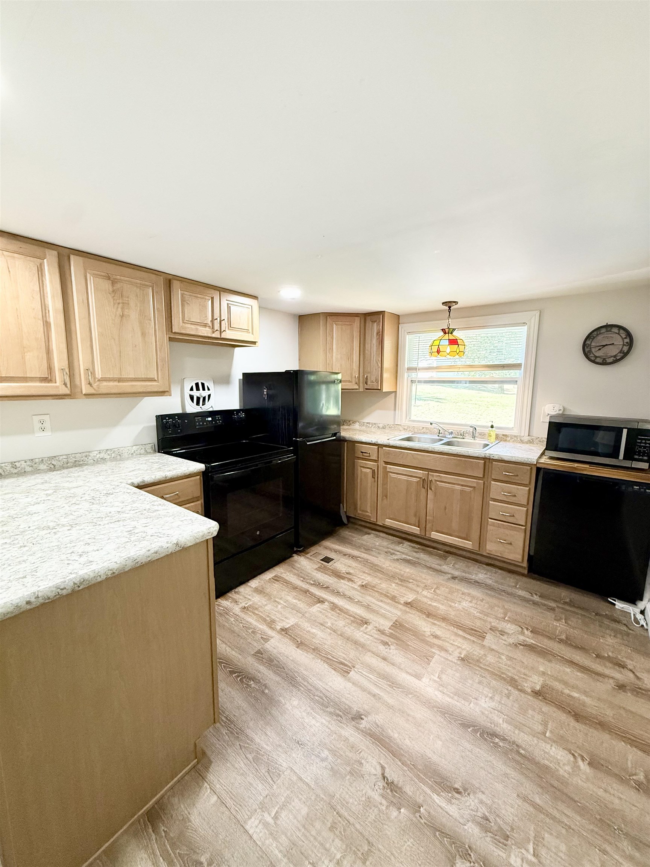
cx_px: 325
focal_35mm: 14
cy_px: 434
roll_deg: -0.6
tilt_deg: -8.6
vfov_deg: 102.1
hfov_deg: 85.7
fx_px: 351
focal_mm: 2.22
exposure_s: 1/120
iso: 500
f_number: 2.2
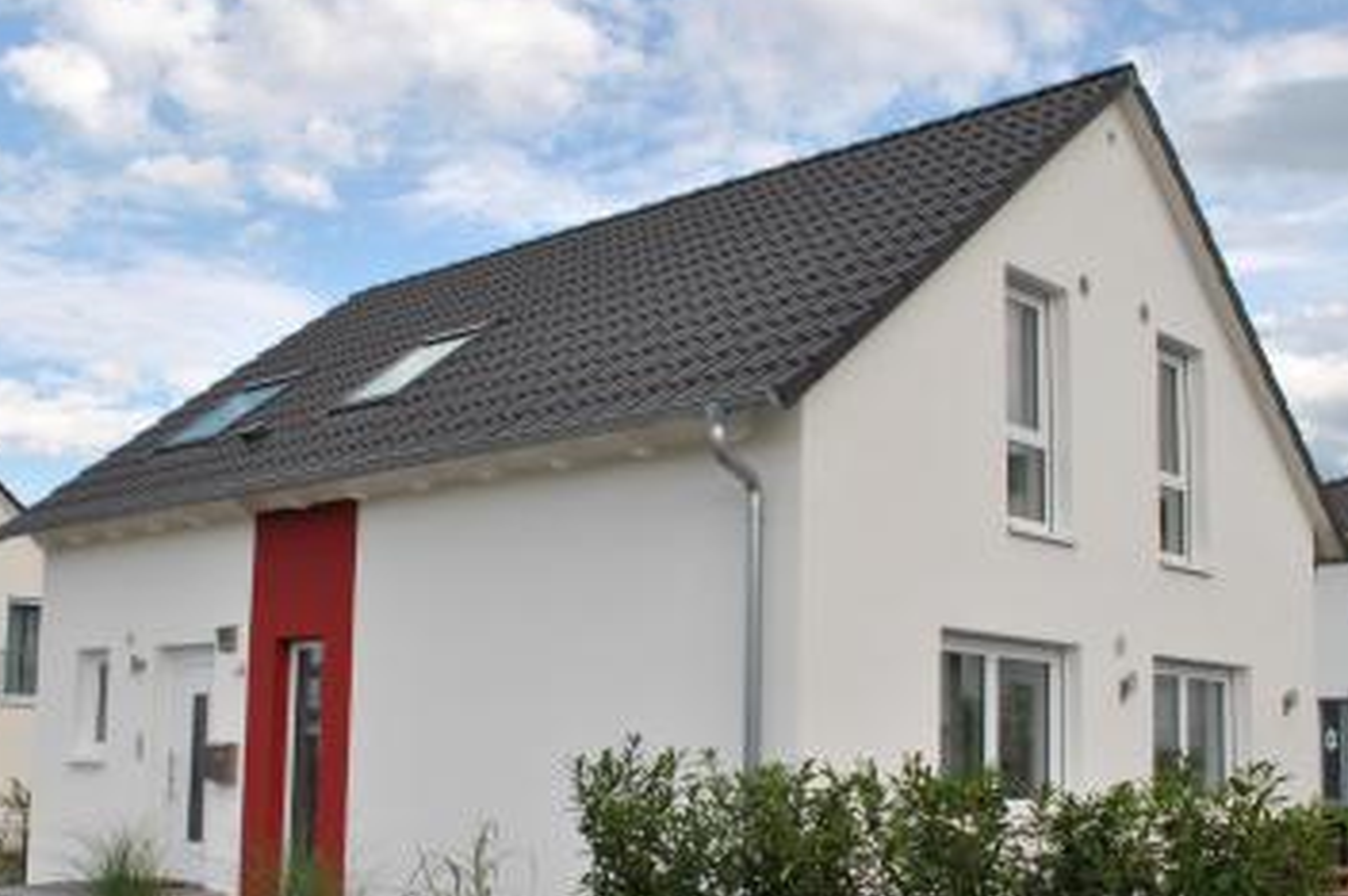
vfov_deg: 32.4
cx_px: 592
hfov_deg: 47.3
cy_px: 572
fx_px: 1534
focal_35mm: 41
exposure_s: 1/250
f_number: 8
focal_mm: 18
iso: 100
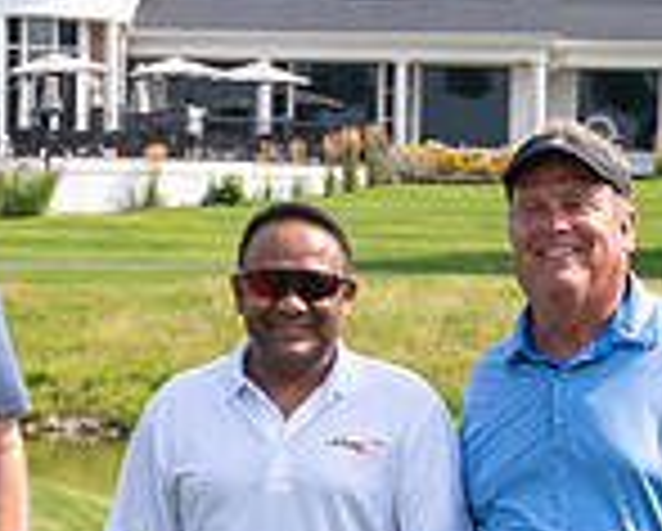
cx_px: 185
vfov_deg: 8.8
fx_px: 3414
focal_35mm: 174
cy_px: 680
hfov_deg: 11.1
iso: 250
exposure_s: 1/1000
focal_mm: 47
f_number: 6.3
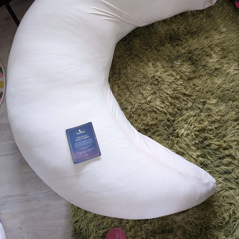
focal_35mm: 29
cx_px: 121
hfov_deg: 55.6
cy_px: 90
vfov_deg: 55.0
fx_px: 227
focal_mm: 4.53
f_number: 1.7
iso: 141
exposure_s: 1/40
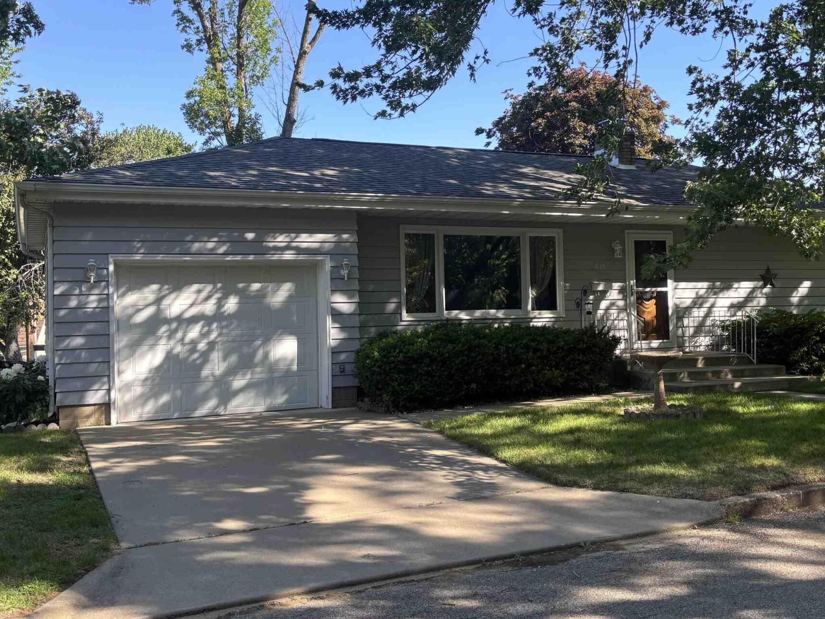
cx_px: 493
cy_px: 281
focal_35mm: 39
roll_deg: +1.3
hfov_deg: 47.6
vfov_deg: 36.8
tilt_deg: +1.3
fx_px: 929
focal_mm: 5.96
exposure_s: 1/615
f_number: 1.6
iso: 50
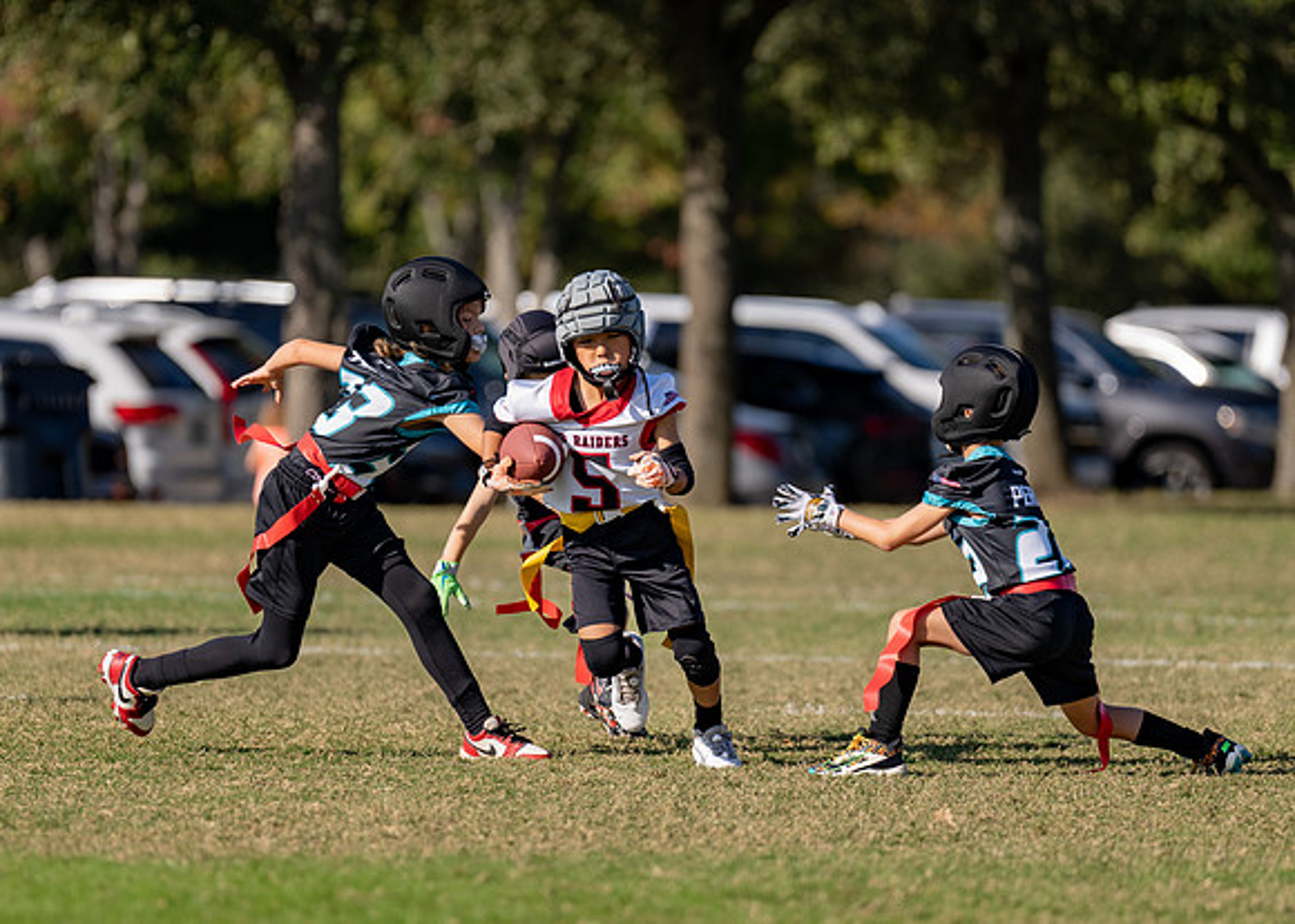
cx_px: 630
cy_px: 524
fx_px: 12274
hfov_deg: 6.0
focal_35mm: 334
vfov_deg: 4.3
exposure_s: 1/2000
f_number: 2.8
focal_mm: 200
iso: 100
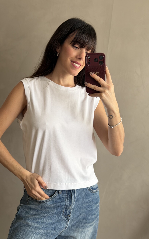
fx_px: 331
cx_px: 70
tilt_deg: -13.2
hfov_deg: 25.3
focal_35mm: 51
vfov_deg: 39.6
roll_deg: -6.0
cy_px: 120
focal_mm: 6.76
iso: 100
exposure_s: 1/86
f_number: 1.78
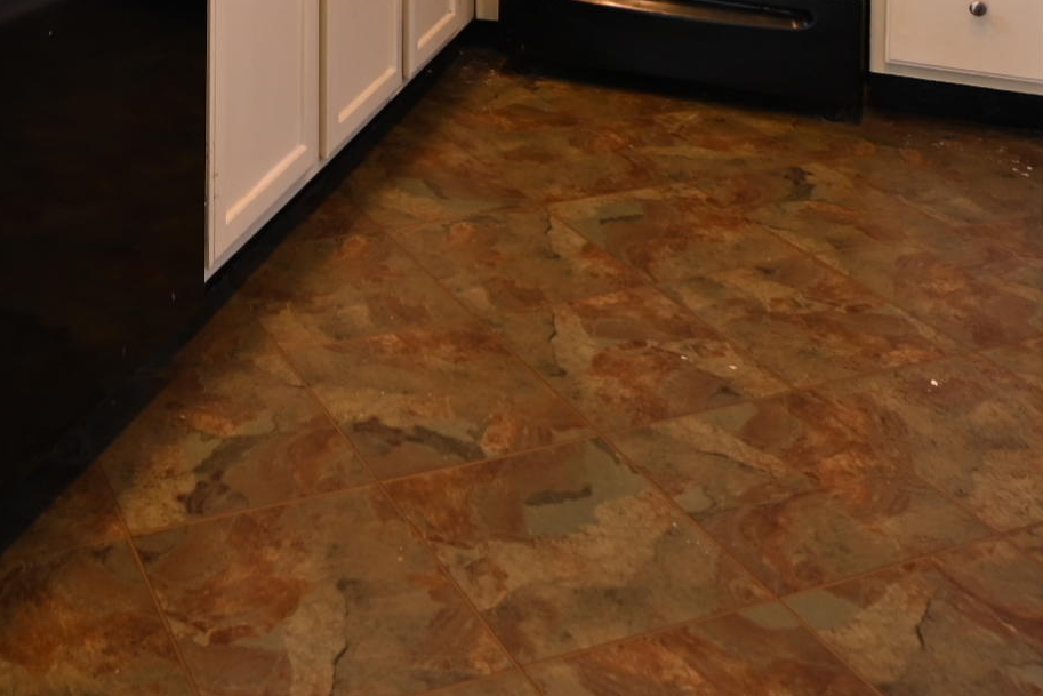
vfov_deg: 23.4
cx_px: 209
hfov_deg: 40.9
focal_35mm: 46
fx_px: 1333
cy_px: -352
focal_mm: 14
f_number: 4
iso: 400
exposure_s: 1/40
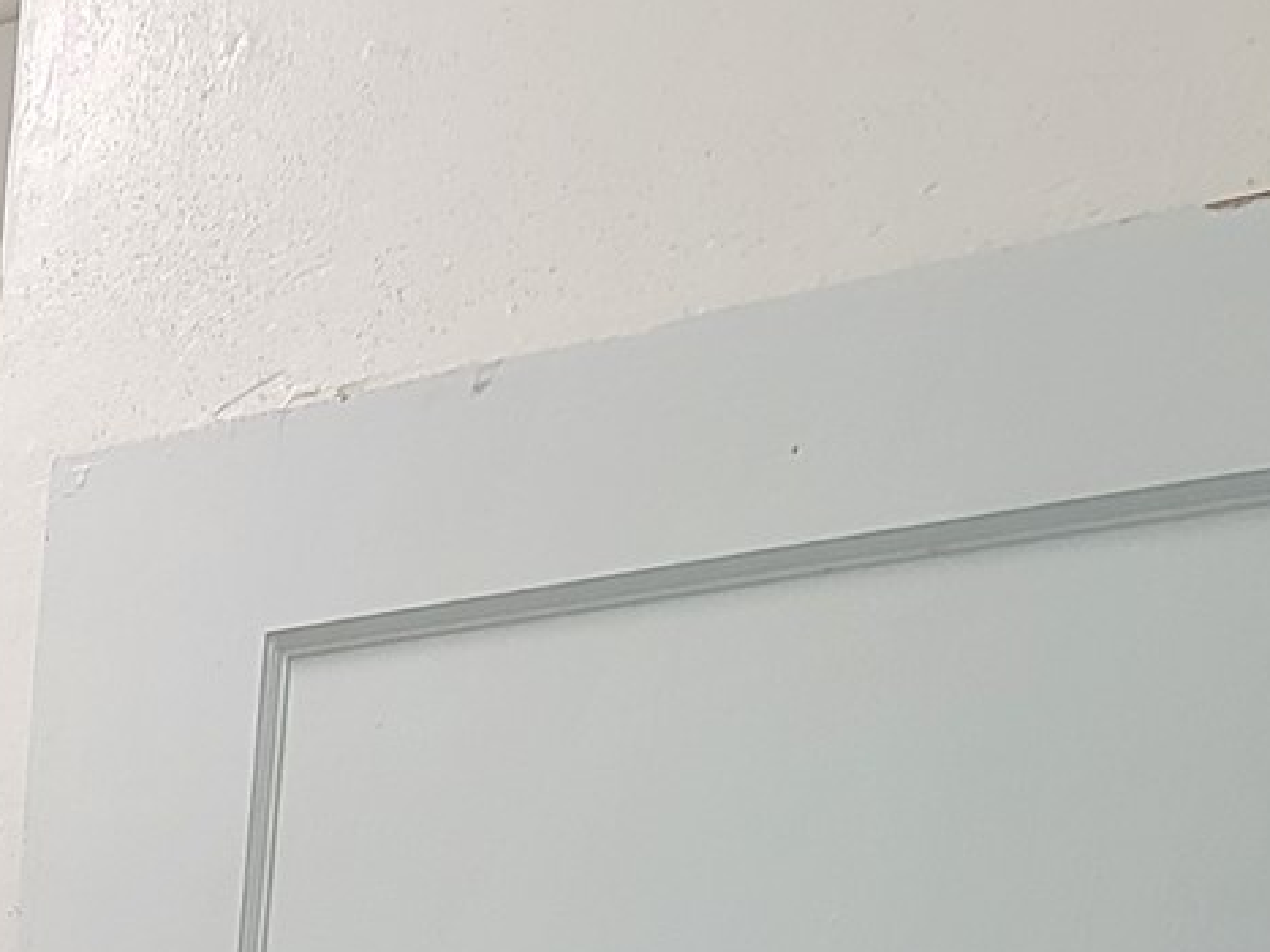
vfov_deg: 18.2
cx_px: -821
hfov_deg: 23.6
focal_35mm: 57
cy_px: 1858
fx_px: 2091
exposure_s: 1/60
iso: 125
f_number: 2.2
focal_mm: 2.2
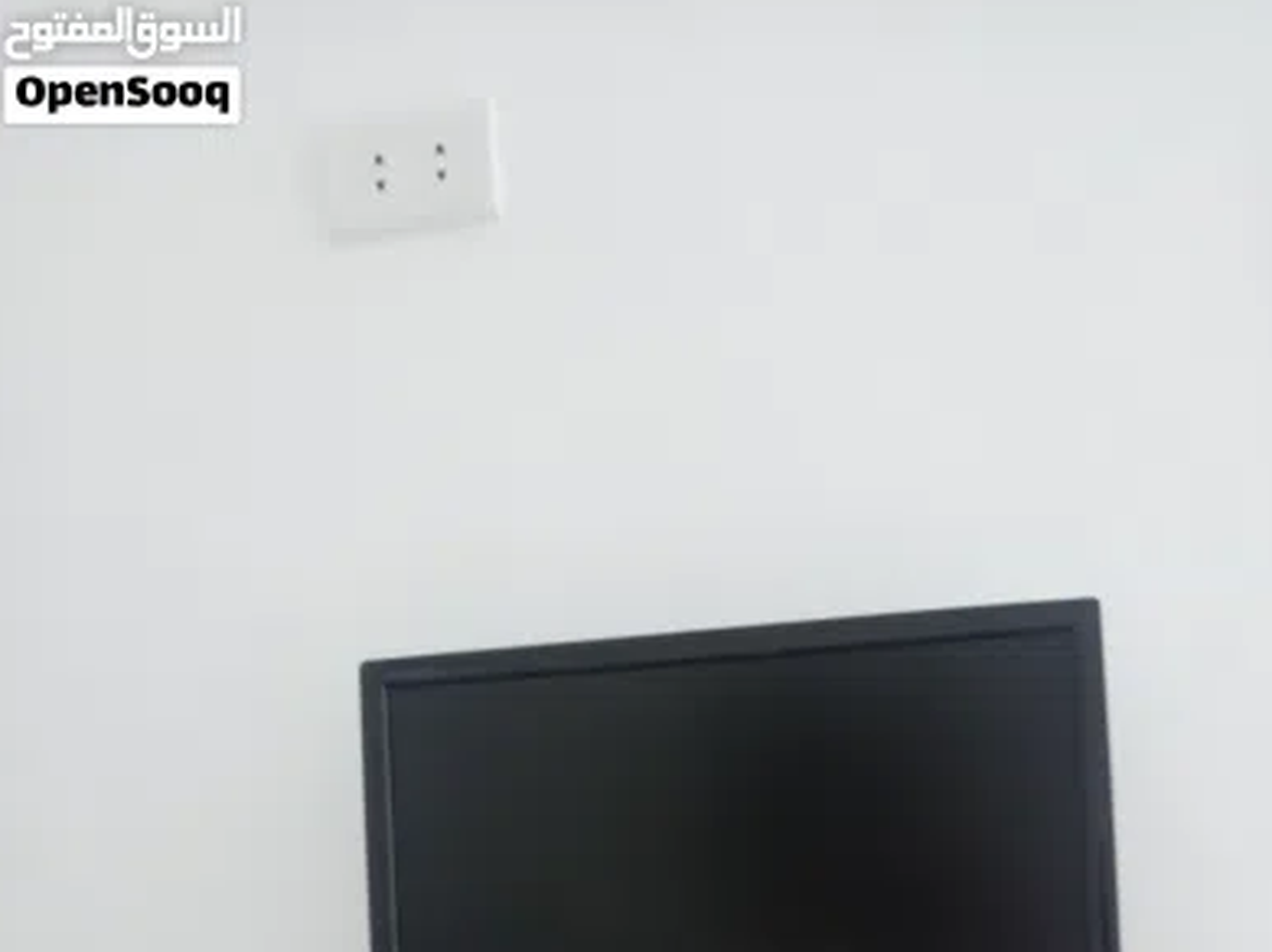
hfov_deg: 50.2
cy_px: 864
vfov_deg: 36.2
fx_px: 1359
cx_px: 643
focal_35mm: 37
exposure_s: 1/12.5
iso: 4264
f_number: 1.8
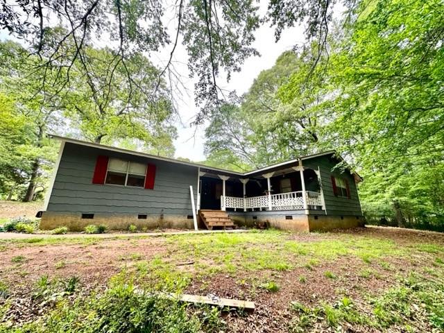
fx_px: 180
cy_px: 166
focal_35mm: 14
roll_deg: -0.1
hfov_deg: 102.1
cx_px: 222
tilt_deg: +18.1
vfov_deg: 85.7
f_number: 2.2
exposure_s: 1/106
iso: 40
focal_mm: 2.22
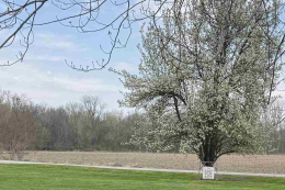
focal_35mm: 64
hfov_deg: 29.7
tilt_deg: -6.0
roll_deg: -2.4
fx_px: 506
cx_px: 271
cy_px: 194
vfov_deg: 20.5
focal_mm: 6.76
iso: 80
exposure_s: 1/3247
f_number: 1.78
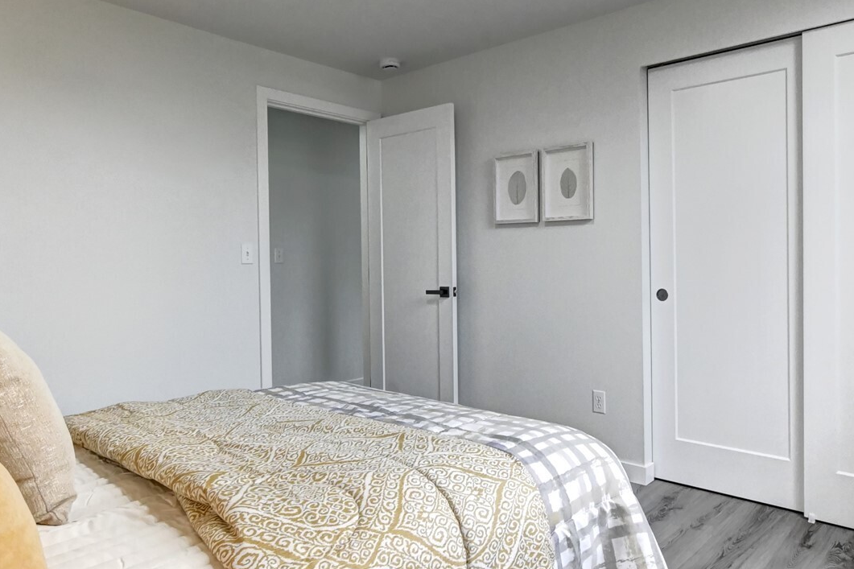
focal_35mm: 24
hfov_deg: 73.2
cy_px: 272
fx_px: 569
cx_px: 500
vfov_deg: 53.1
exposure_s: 1/20
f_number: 11
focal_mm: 10
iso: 4000
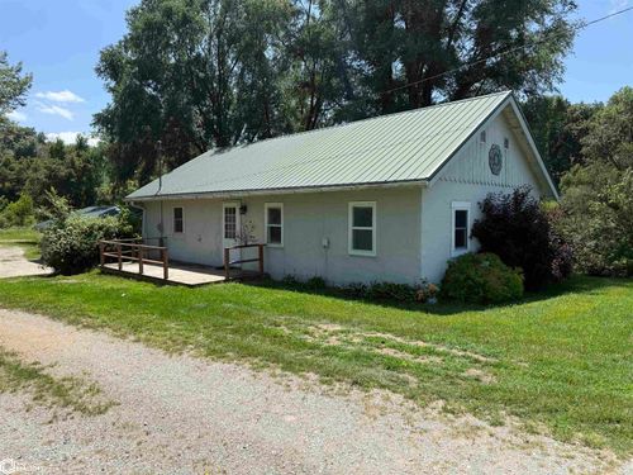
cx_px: 316
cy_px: 238
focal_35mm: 24
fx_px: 439
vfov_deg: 56.8
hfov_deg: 71.6
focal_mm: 6.76
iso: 80
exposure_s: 1/3425
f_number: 1.78
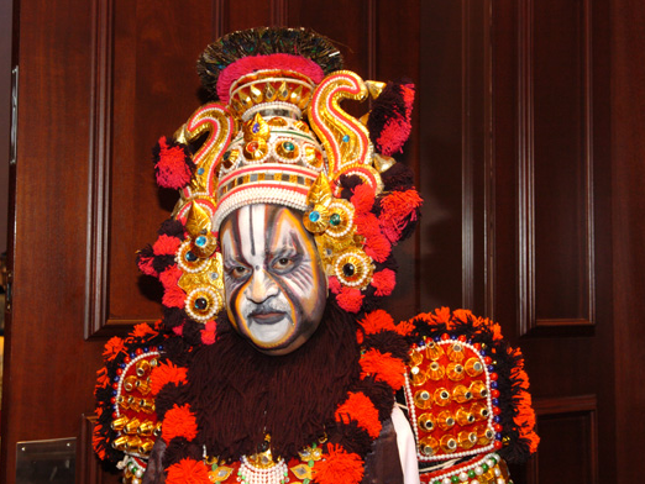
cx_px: 288
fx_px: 802
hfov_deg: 43.8
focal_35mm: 43
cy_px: 243
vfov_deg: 33.6
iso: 400
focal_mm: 26
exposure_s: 1/30
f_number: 4.5
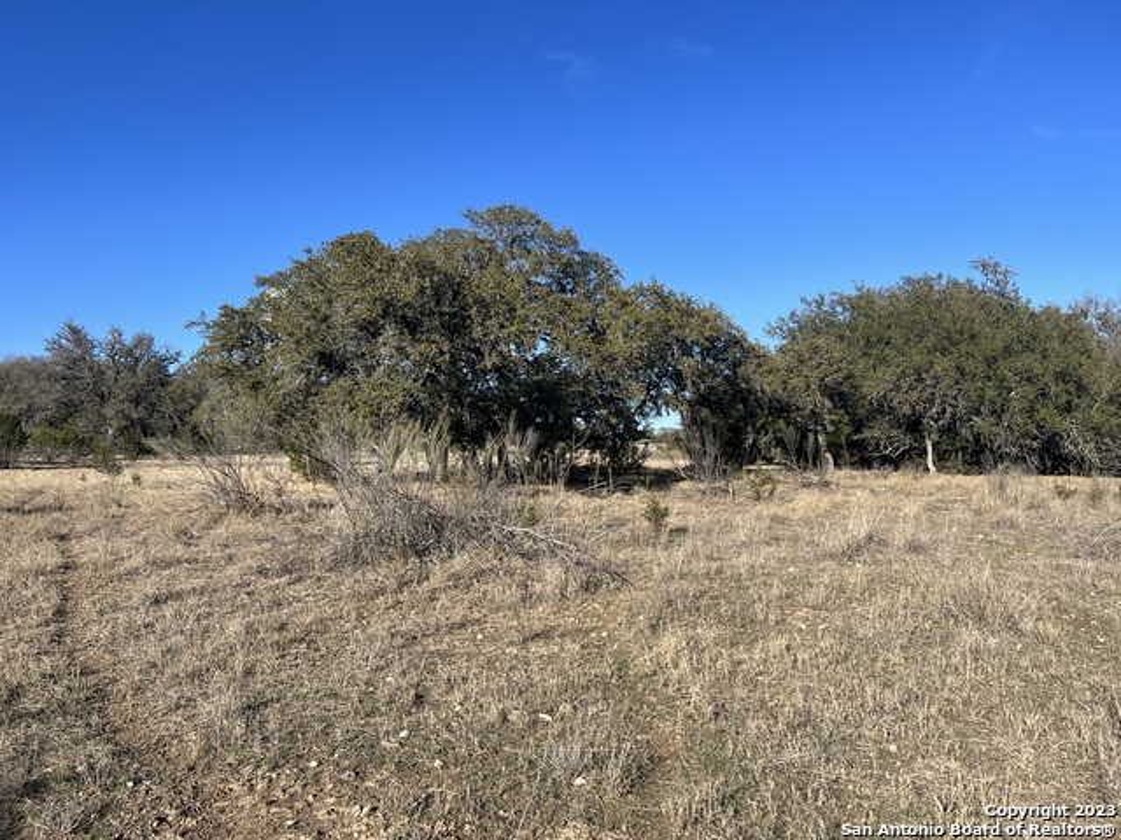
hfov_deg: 67.3
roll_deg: +0.3
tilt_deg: +2.9
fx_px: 842
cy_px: 420
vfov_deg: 53.1
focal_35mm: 26
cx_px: 560
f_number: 1.5
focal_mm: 5.7
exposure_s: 1/3460
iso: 50
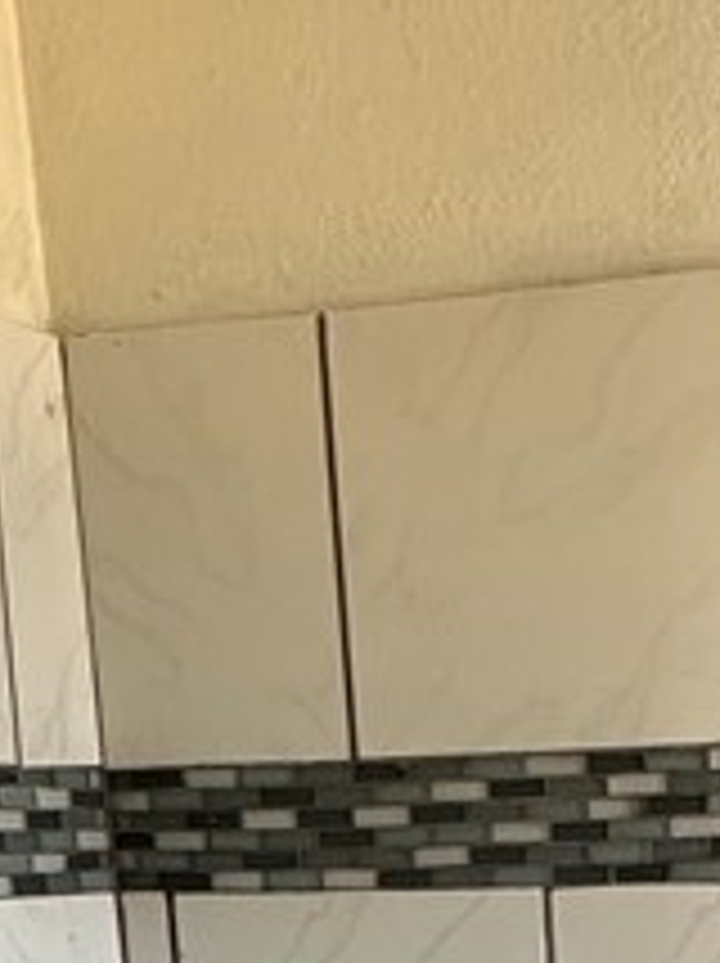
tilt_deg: -12.4
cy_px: 1282
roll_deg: +2.3
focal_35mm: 67
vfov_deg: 24.8
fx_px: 1862
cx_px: 680
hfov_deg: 21.3
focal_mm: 2.22
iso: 200
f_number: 2.2
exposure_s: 1/60
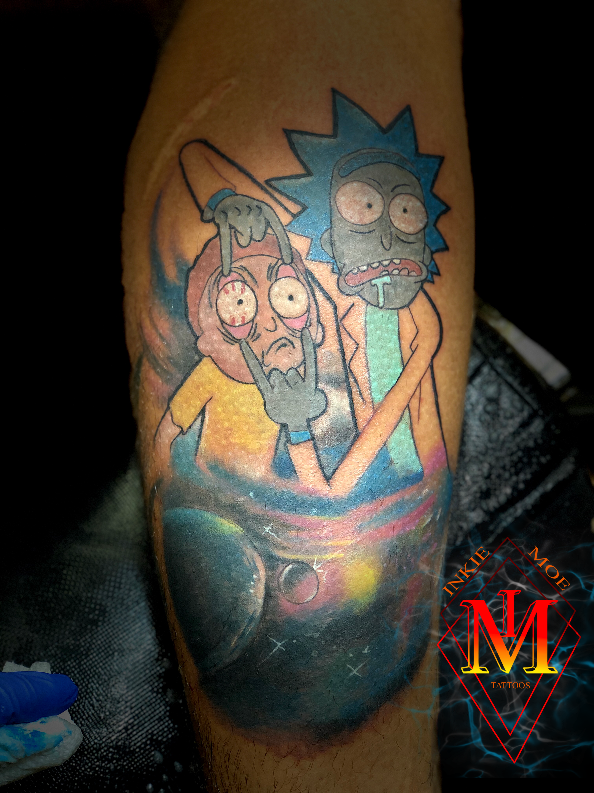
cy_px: 396
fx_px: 1190
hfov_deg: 28.0
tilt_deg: -55.3
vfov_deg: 36.8
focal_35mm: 52
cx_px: 297
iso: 100
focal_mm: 6
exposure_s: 1/30
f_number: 2.4
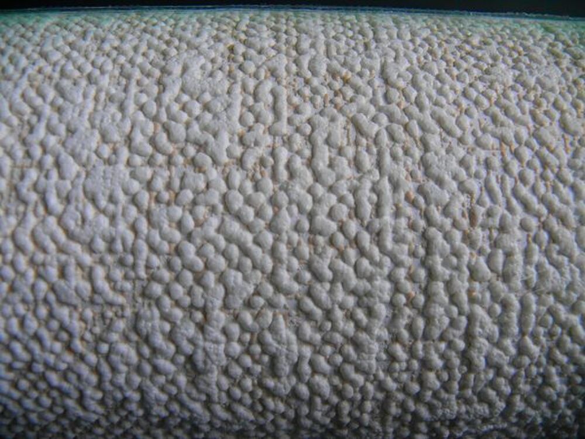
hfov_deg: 52.6
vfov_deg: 40.7
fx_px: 591
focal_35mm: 35
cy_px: 220
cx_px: 292
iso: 125
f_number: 2.8
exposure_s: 1/30
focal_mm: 7.4
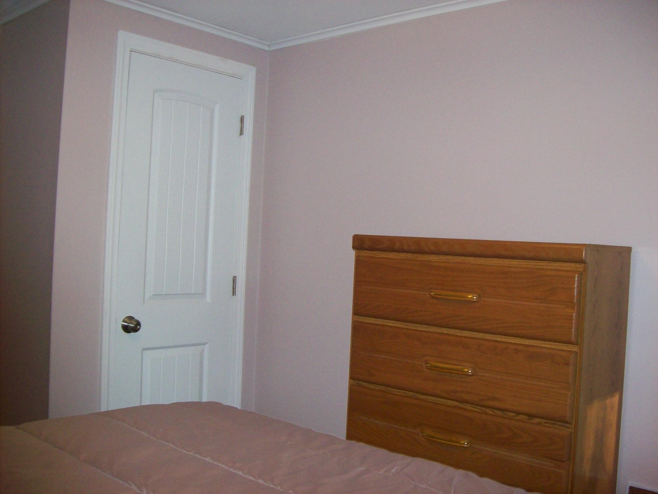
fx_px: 684
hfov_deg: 51.4
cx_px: 329
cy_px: 247
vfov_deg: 39.7
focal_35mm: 36
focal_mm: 6
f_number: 2.7
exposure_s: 1/64
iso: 200
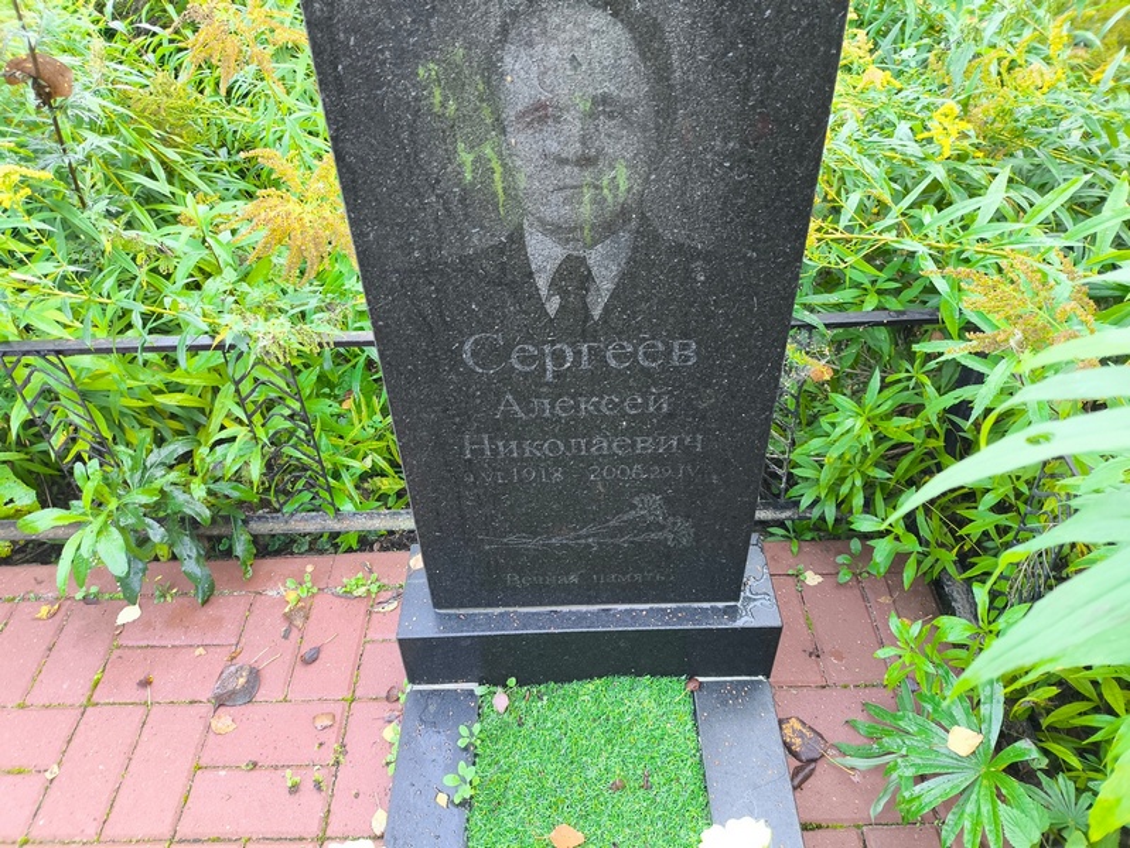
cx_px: 565
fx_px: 816
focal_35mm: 25
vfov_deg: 54.9
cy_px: 424
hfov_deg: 69.4
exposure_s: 1/50
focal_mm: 4.71
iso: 160
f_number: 1.7
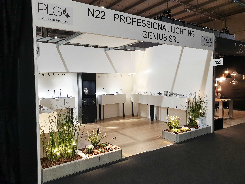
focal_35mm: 26
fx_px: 184
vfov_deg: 53.1
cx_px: 122
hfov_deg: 67.3
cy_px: 92
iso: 160
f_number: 2.4
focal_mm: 4.3
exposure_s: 1/50
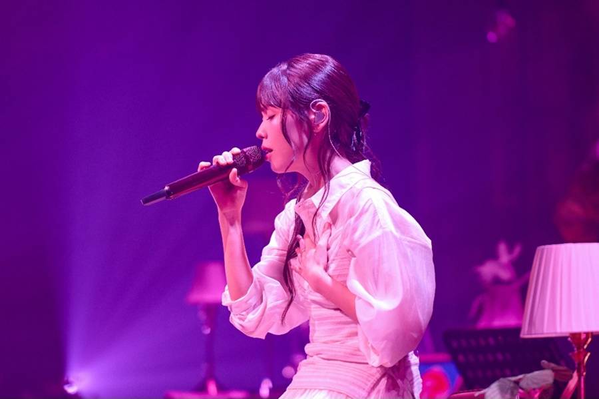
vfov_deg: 4.6
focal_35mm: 300
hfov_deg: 6.9
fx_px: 4989
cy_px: 200
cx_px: 300
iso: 800
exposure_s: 1/323
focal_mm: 200
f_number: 3.2
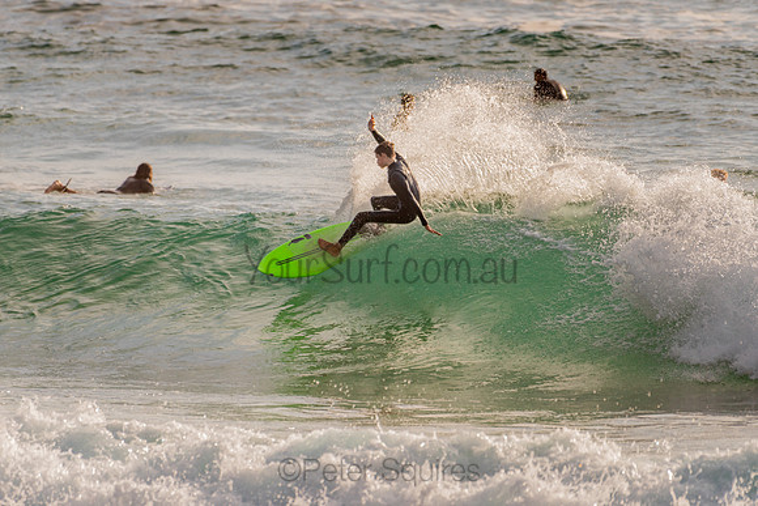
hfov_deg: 3.4
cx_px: 370
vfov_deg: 2.2
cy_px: 245
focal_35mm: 613
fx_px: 12907
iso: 140
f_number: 5.6
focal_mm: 500
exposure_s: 1/2000
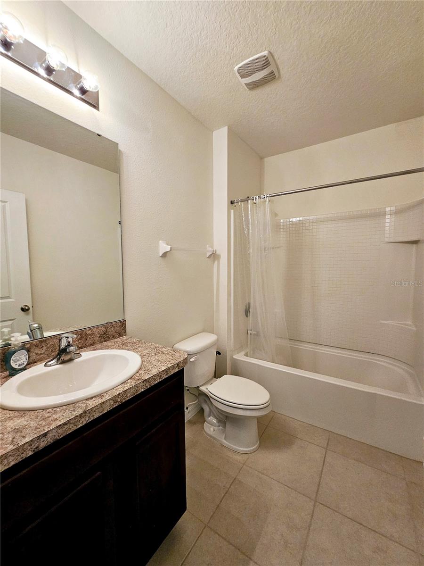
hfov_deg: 89.9
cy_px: 283
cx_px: 212
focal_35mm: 13
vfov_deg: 106.2
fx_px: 212
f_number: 2.2
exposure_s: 1/60.2
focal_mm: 2.2
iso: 200
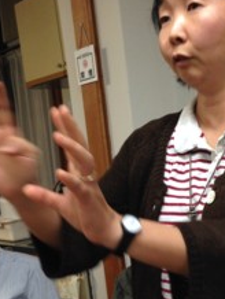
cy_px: 204
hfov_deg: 21.5
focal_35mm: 68
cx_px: 162
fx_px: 588
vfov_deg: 28.3
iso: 80
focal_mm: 4.12
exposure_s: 1/20
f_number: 2.4
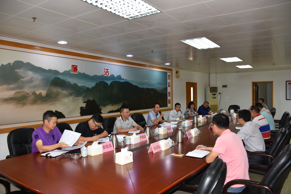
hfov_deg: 67.4
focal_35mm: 27
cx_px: 146
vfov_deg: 47.9
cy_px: 97
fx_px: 218
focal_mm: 18
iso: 400
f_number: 3.5
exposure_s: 1/80
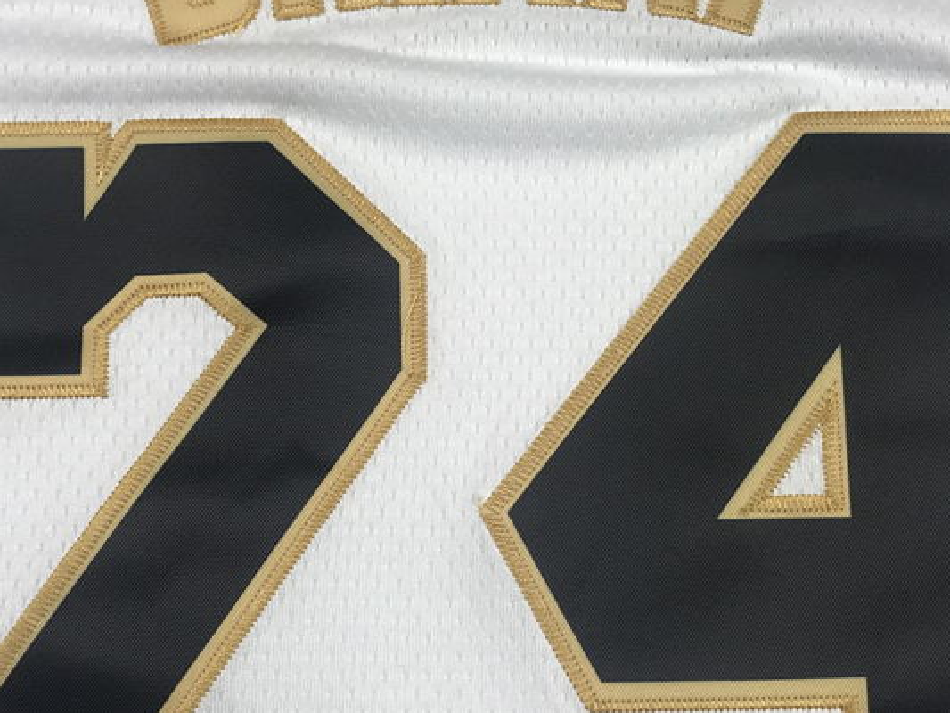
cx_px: 465
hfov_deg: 34.3
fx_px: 1537
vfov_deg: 26.1
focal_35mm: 56
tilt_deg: -80.0
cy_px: 408
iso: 25
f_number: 1.8
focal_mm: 3.99
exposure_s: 1/100
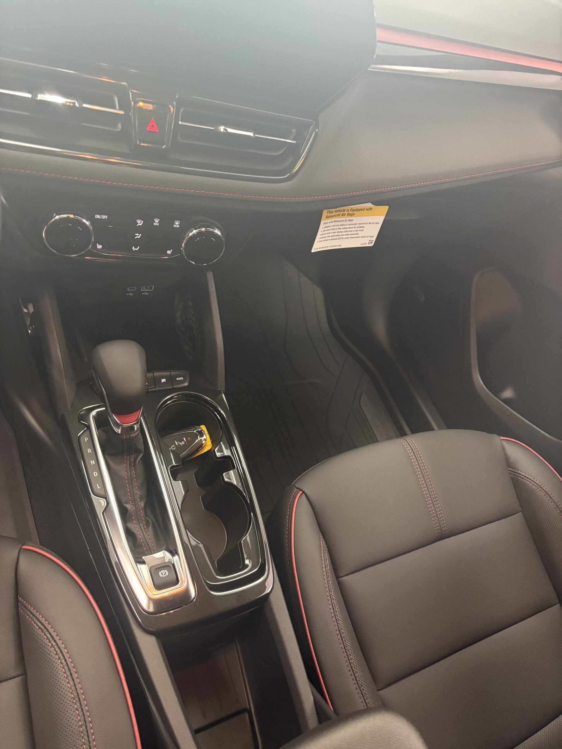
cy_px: 374
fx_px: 563
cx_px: 281
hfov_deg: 53.1
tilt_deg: -49.3
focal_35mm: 26
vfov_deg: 67.3
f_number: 1.6
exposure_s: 1/40
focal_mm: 5.96
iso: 500
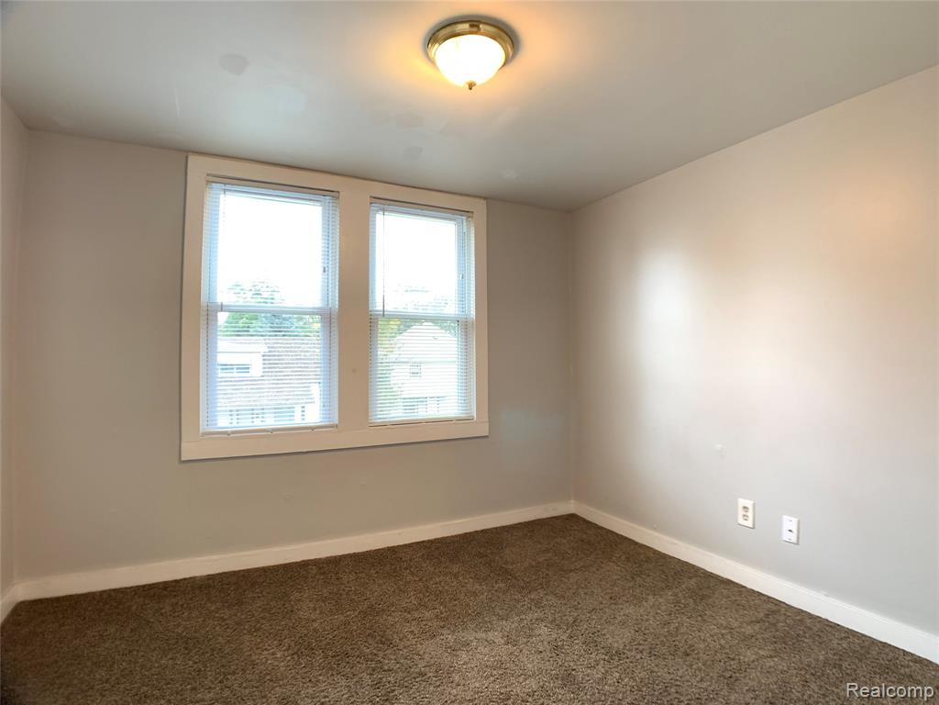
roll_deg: -0.4
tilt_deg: +2.2
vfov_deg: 53.1
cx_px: 470
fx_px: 705
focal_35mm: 26
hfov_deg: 67.3
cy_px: 352
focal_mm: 4.25
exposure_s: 1/60
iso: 125
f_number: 1.8
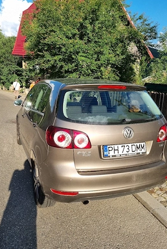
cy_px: 123
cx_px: 74
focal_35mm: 28
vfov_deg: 65.4
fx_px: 194
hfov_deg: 46.4
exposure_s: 1/1667
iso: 50
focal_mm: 5.4
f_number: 1.8
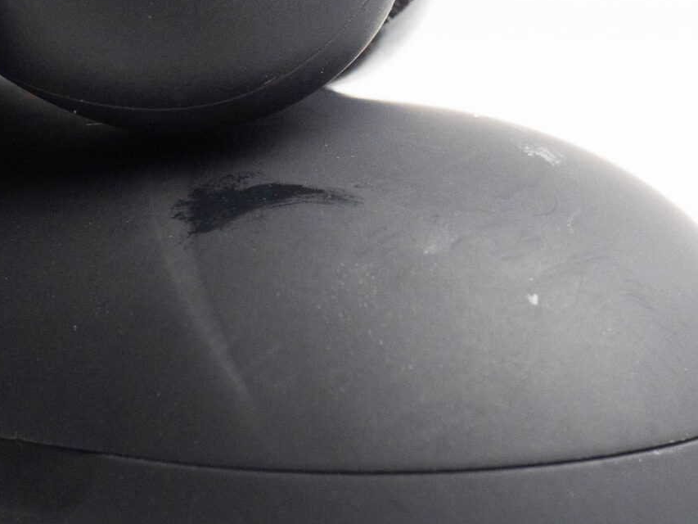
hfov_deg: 8.2
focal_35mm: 240
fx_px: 4840
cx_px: 266
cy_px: 73
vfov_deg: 6.2
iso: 200
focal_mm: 40
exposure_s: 1/60
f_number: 9
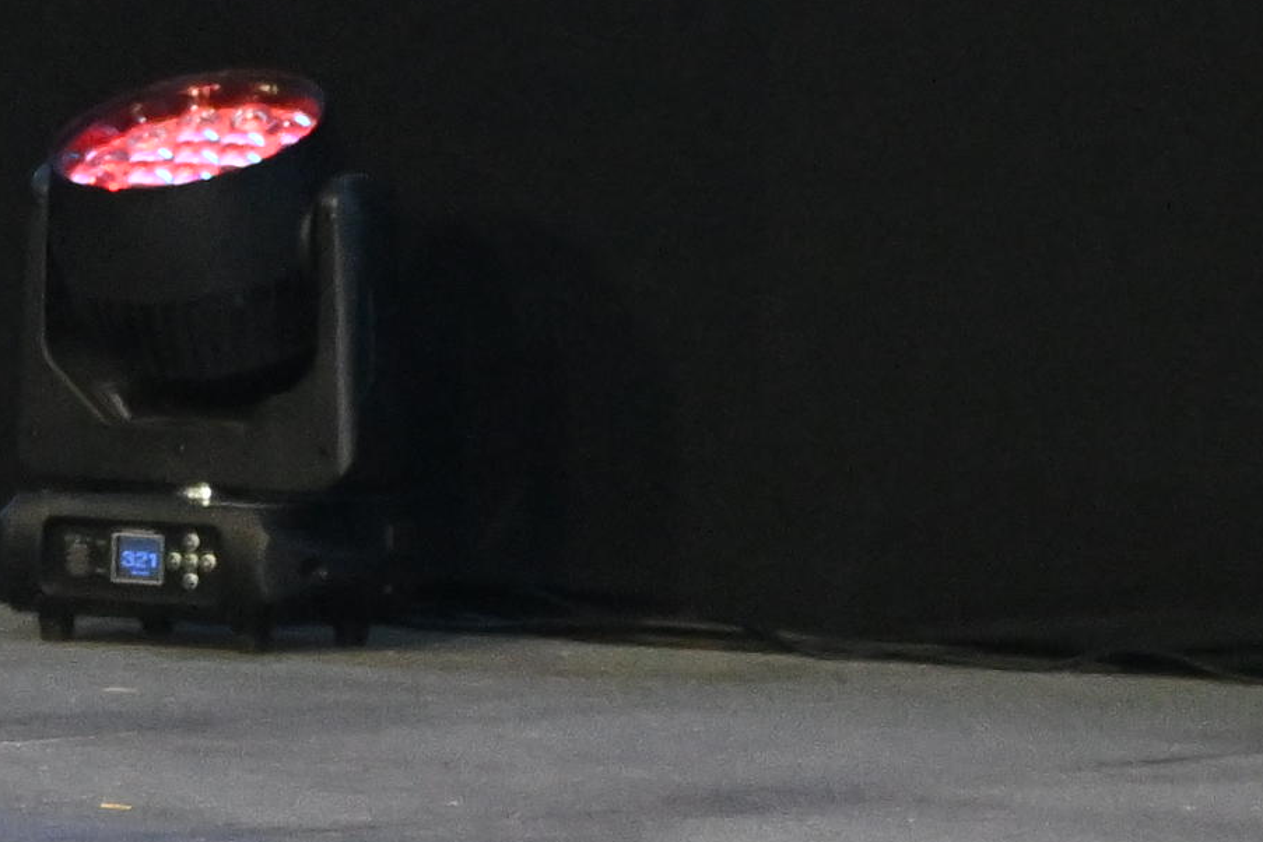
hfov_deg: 3.6
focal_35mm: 576
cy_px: -1285
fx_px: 20206
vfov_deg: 2.4
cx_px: -1077
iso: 2500
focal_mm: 84
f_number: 6.3
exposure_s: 1/250
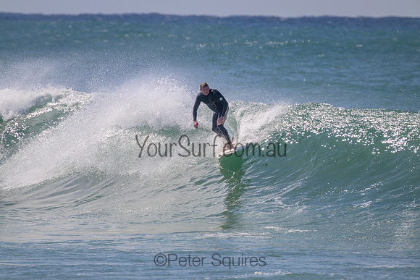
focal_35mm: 800
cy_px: 140
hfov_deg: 2.6
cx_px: 210
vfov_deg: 1.7
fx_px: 9335
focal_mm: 800
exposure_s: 1/2000
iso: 720
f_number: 11
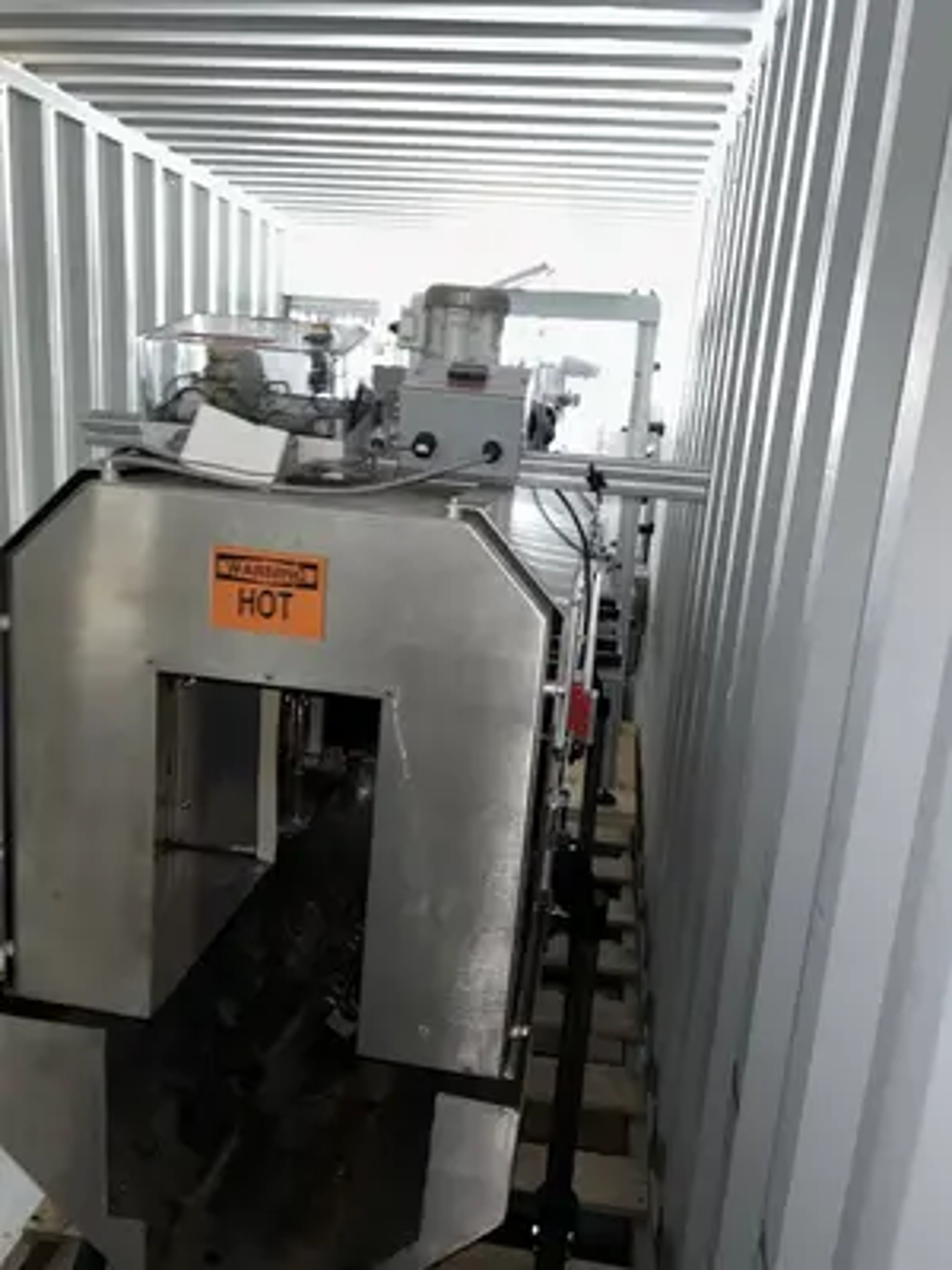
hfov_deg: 53.1
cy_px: 635
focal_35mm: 26
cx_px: 476
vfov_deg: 67.3
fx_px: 953
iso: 80
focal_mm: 5.7
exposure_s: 1/4
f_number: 1.5
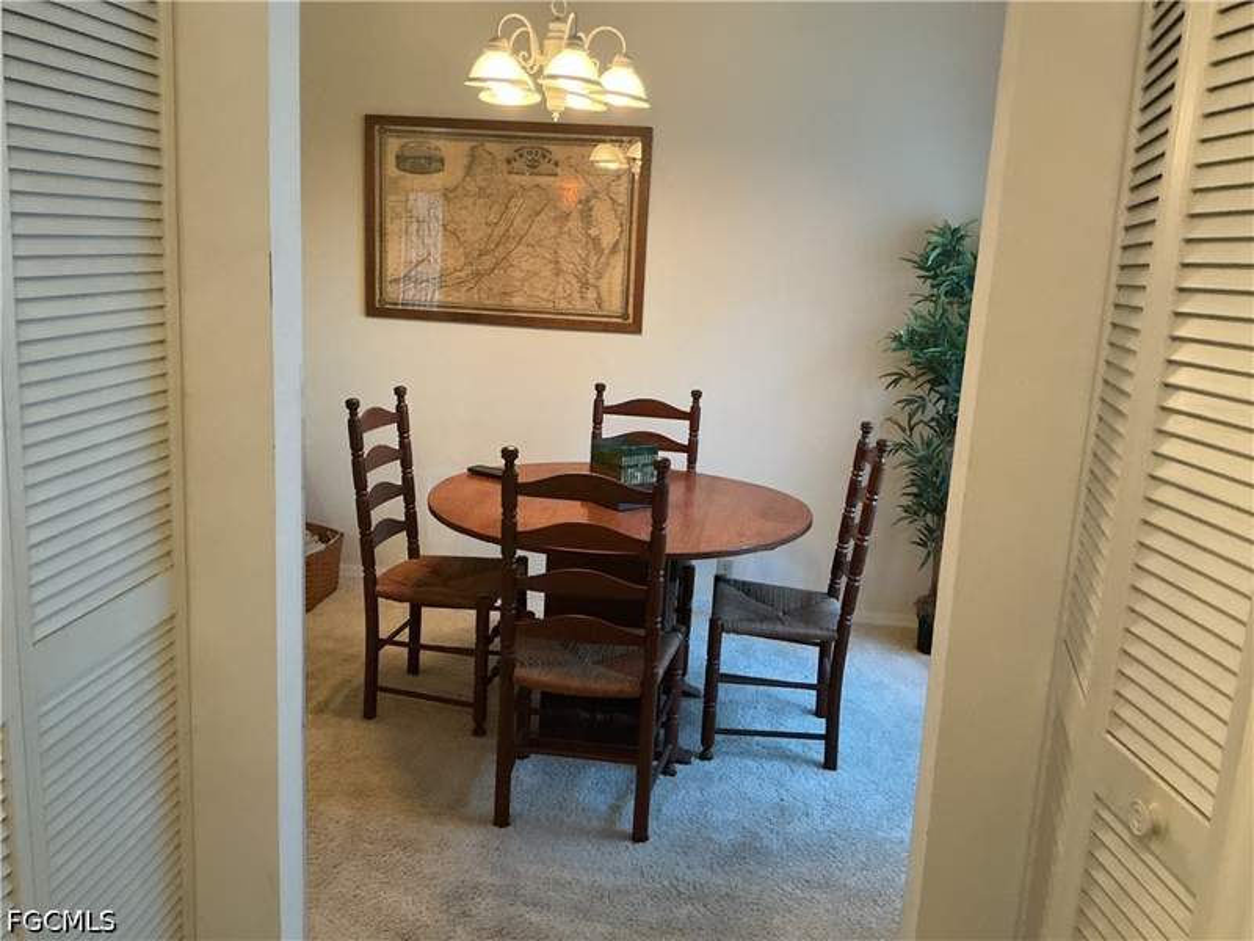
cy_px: 470
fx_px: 1051
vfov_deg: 48.2
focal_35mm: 29
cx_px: 627
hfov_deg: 61.7
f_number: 1.8
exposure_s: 1/60
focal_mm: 3
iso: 250
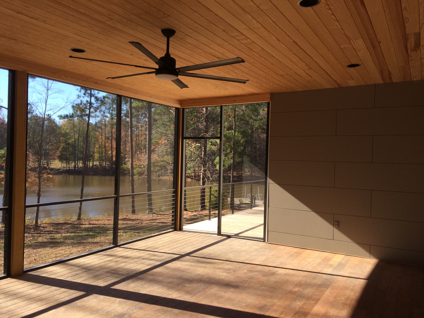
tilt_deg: -0.4
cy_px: 159
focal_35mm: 29
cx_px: 212
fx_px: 355
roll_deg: -1.4
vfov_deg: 48.2
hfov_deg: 61.7
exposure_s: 1/507
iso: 32
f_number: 2.2
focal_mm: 4.15
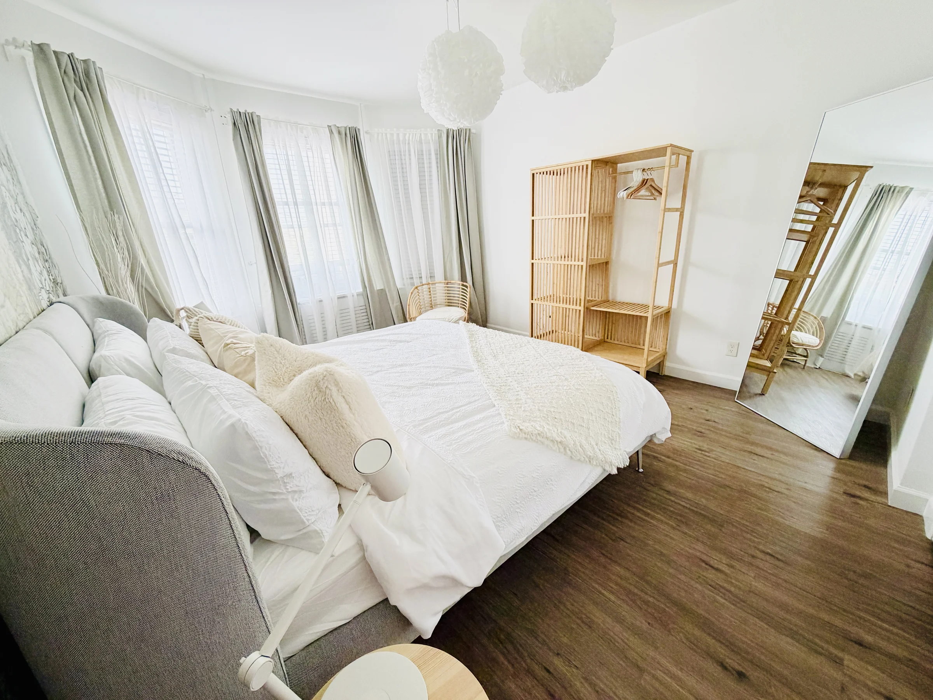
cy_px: 350
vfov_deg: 85.7
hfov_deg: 102.1
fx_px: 377
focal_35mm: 14
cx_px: 466
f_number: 2.2
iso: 200
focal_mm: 2.22
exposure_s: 1/121
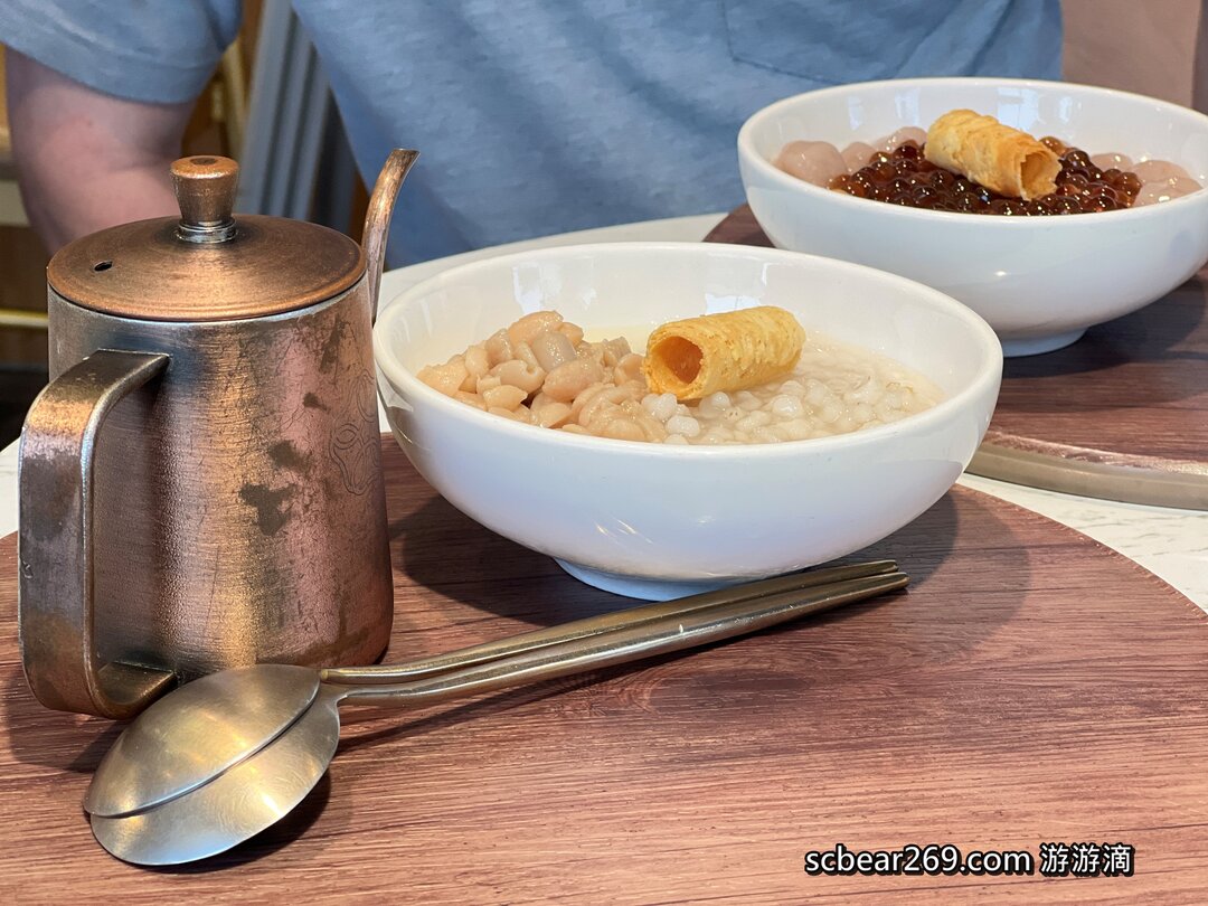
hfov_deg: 25.3
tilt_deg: -21.9
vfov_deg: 19.1
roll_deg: -0.9
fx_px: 2687
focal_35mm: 77
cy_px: 453
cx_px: 604
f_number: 2.8
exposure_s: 1/40
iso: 125
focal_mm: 9
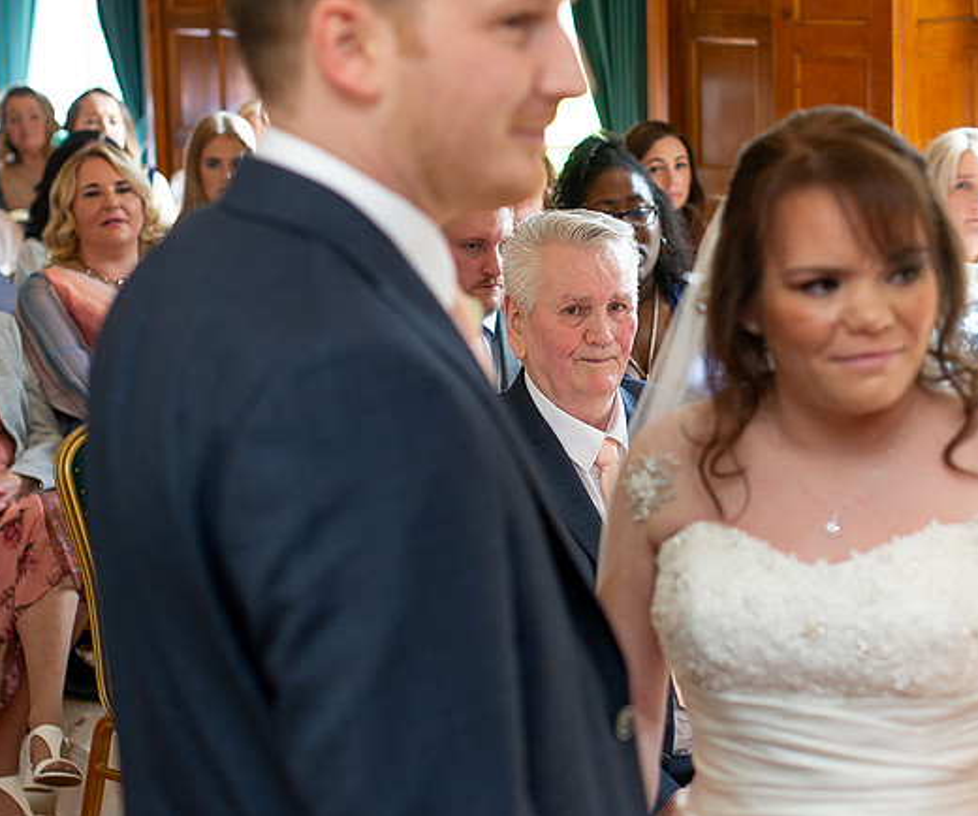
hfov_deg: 21.1
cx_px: 625
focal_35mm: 89
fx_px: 2620
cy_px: 391
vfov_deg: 17.7
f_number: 2.5
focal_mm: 35
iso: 160
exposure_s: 1/100
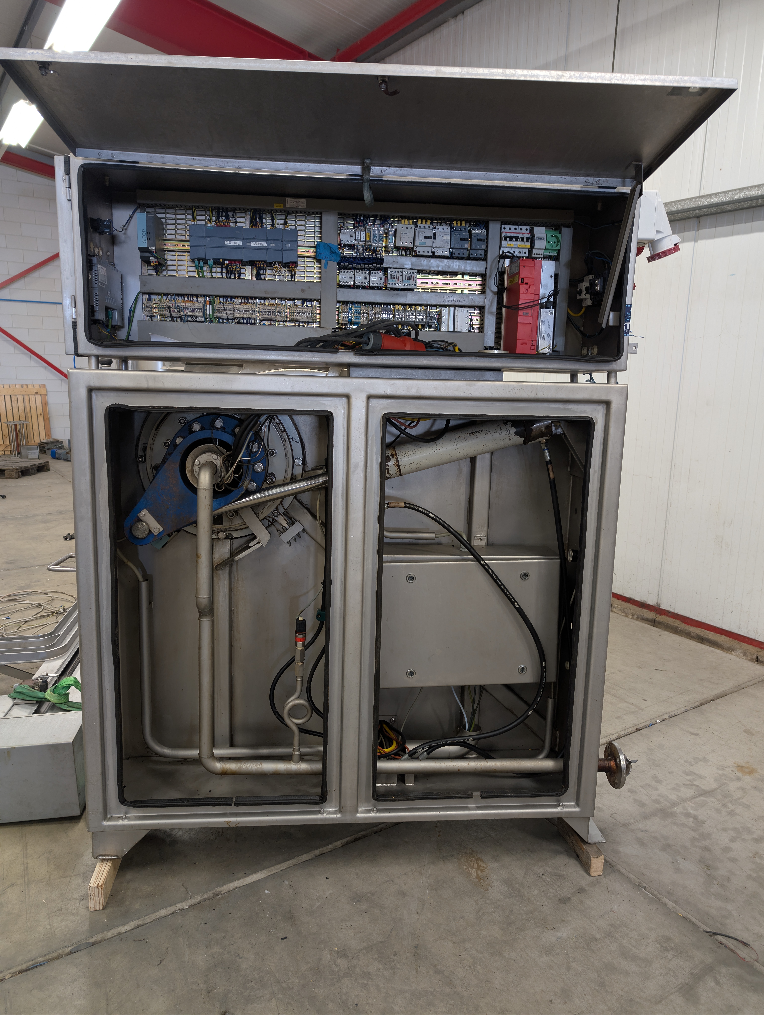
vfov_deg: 71.5
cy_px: 508
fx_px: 704
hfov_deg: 56.9
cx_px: 382
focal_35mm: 24
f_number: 1.68
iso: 110
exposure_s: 1/20
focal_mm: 6.9
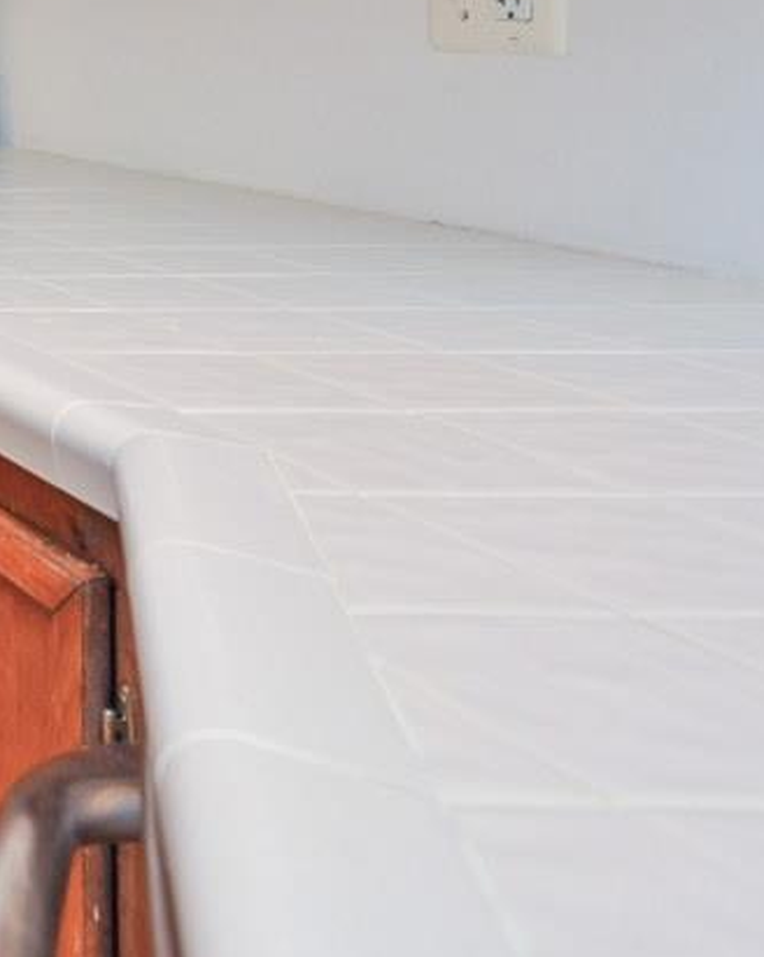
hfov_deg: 18.6
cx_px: -792
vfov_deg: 35.3
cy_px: 9
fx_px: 1359
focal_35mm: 48
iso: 200
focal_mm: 14
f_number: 4.5
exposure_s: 1/80
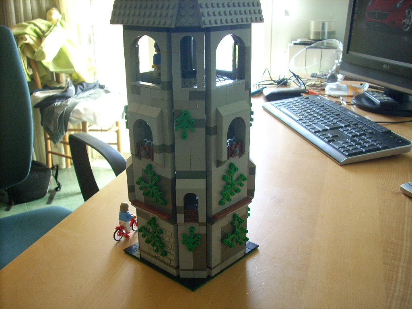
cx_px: 206
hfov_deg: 50.1
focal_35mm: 37
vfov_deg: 38.7
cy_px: 154
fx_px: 440
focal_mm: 6.2
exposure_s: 1/27.5
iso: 200
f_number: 2.8
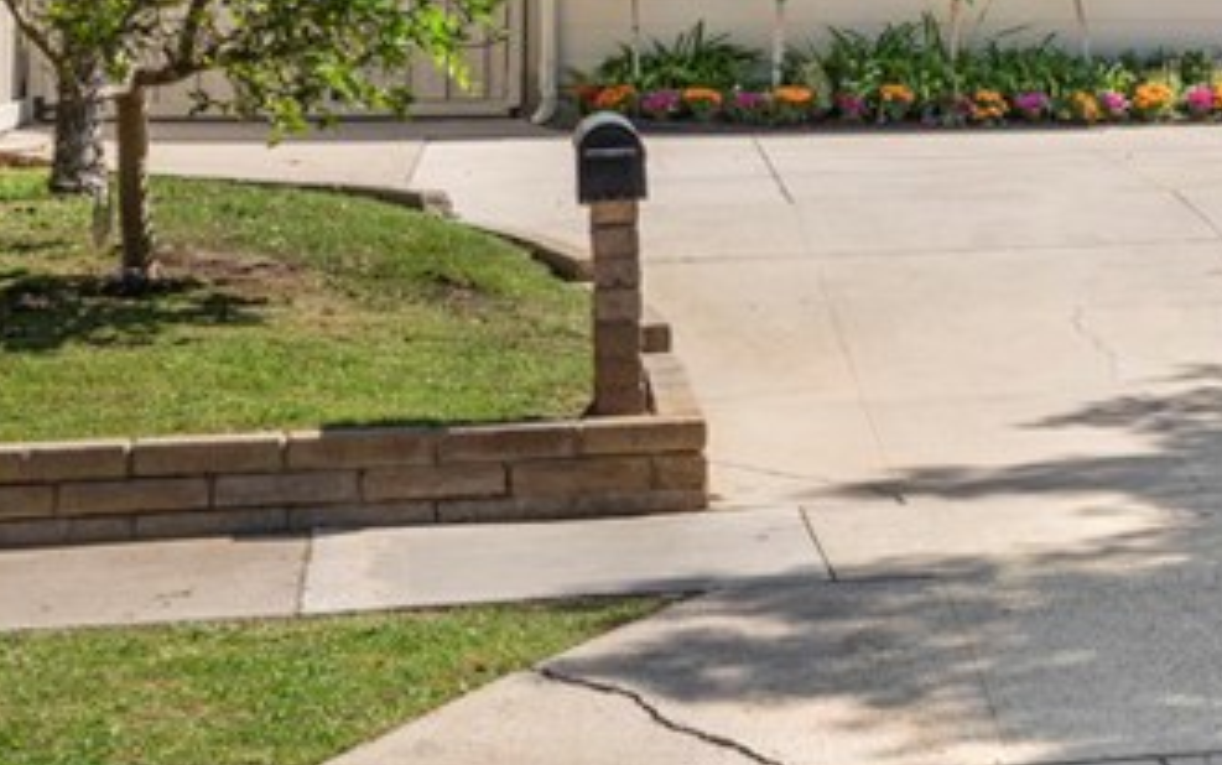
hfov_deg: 16.9
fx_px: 3699
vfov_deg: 11.6
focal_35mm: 111
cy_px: -76
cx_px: 1868
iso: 80
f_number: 9
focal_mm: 35
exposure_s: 1/30
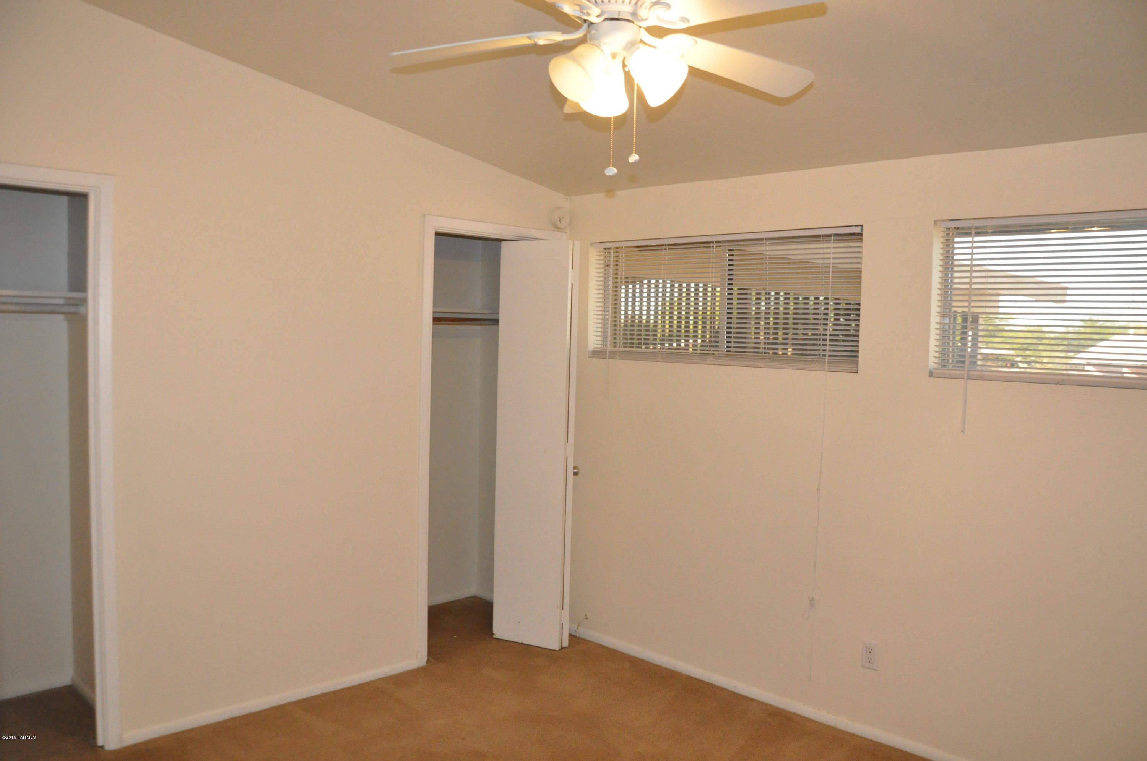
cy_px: 380
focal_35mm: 27
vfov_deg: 47.8
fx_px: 859
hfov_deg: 67.4
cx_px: 574
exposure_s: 1/60
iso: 2000
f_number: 5
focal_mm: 18
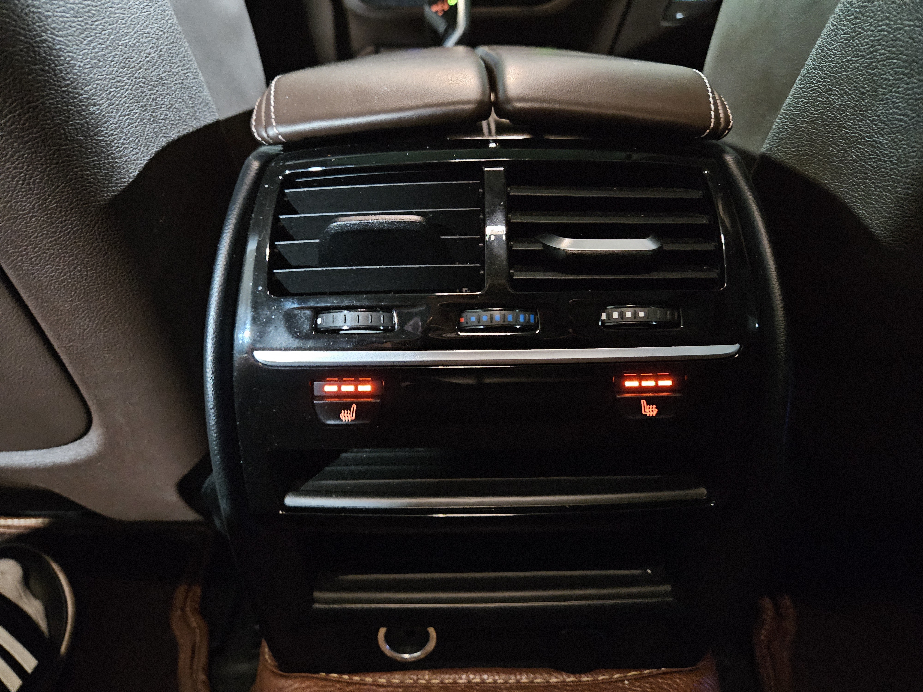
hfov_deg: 73.9
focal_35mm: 23
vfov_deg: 58.9
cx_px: 462
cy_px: 346
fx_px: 613
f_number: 1.8
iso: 3200
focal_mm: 5.4
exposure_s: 1/15
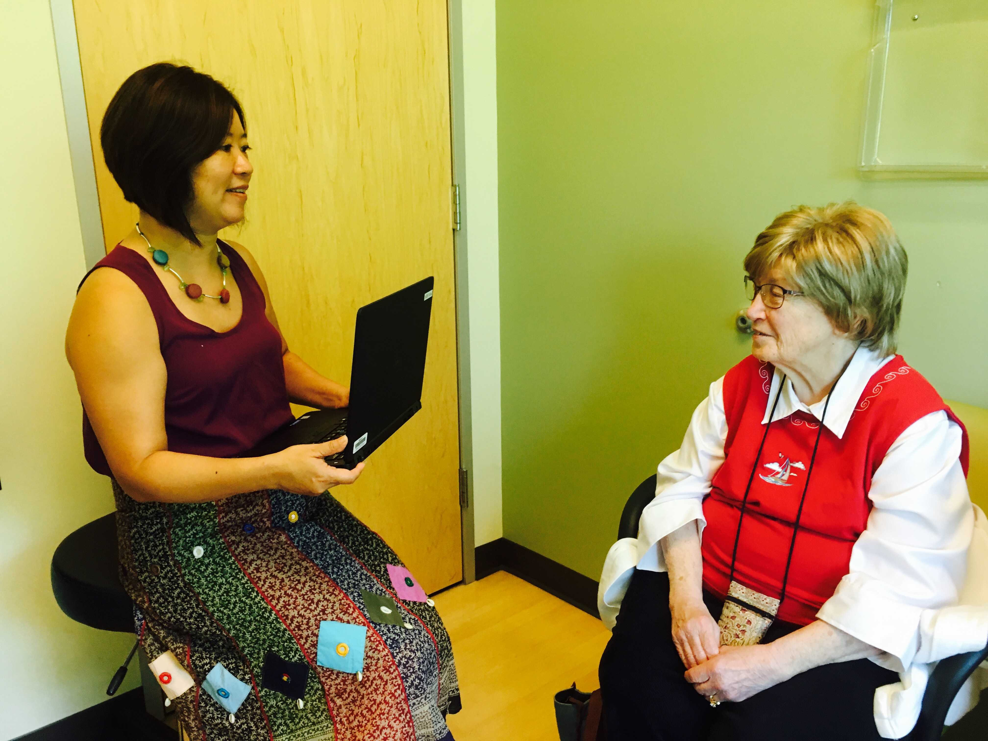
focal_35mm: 29
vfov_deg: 48.2
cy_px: 370
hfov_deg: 61.7
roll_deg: +1.0
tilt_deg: -15.2
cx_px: 494
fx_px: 828
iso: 80
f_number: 2.2
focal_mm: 4.15
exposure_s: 1/30
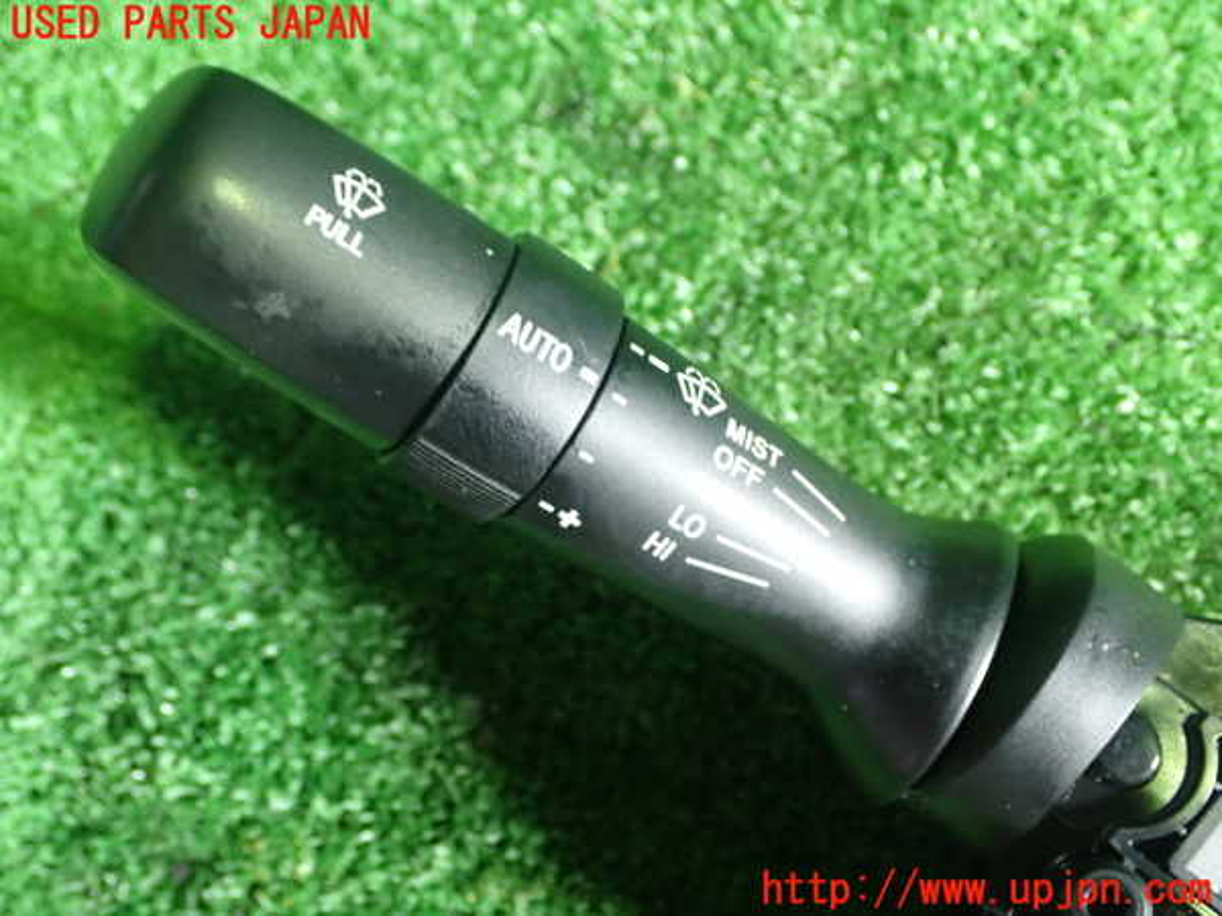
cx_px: 611
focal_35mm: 47
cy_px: 458
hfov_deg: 40.4
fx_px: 1659
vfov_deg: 30.9
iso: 800
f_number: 3.1
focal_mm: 8.4
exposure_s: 1/25
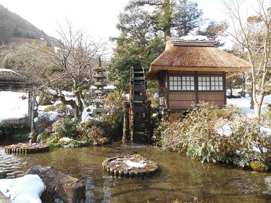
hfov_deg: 69.4
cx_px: 136
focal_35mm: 25
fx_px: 196
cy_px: 102
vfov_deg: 54.9
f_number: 3.1
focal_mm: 4.5
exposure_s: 1/320
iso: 125
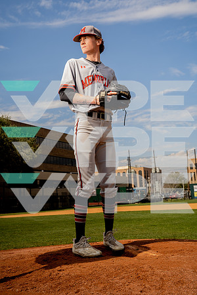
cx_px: 98
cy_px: 148
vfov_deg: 48.5
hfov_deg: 33.4
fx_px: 328
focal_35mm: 40
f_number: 7.1
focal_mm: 40
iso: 64
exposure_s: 1/250
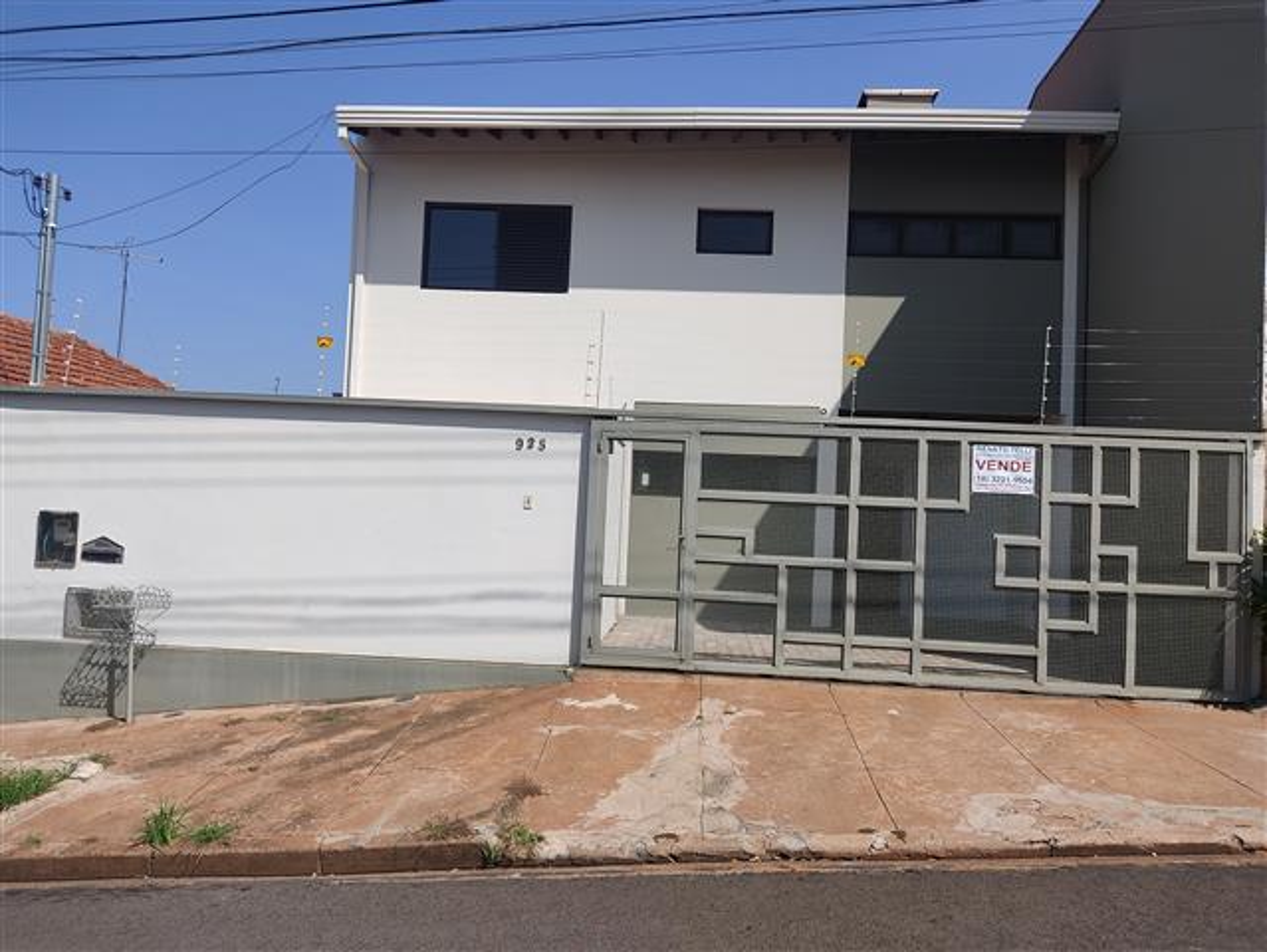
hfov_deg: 67.3
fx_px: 952
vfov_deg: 53.1
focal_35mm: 26
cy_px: 476
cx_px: 634
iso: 100
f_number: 1.79
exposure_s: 1/1096
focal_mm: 4.74
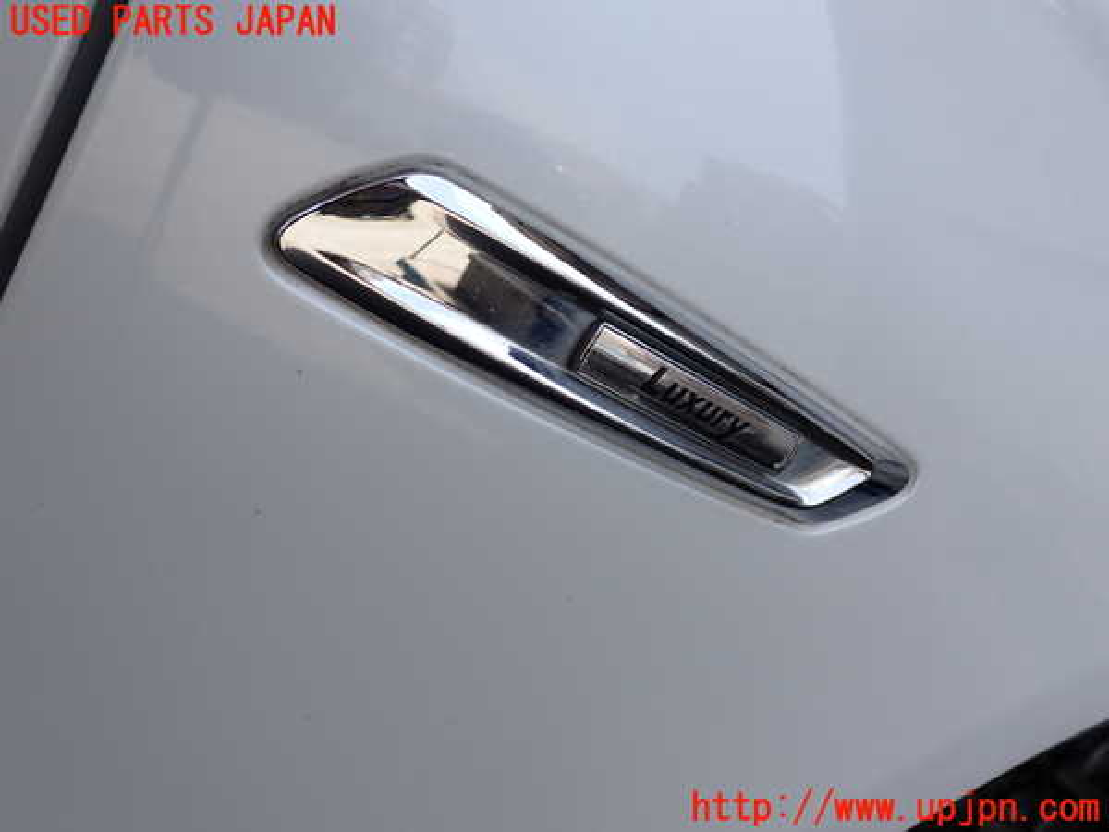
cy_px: 416
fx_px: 961
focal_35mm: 30
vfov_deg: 46.8
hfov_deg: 60.0
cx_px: 554
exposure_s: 1/500
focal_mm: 5.4
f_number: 3.2
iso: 100
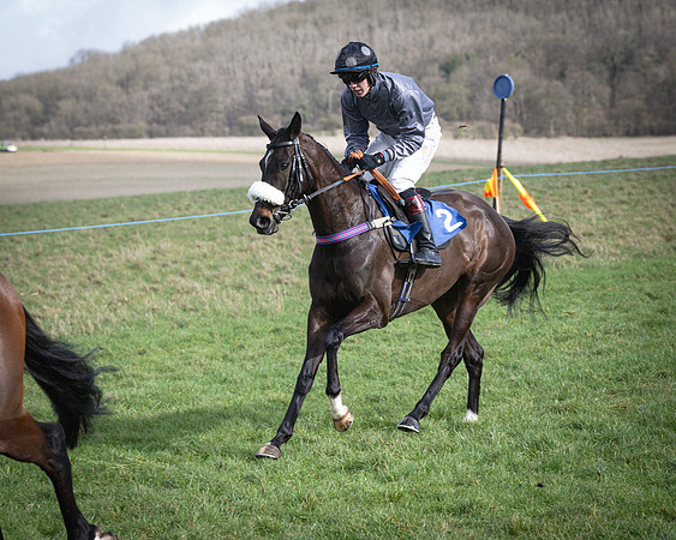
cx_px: 330
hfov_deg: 14.0
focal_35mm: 138
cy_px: 234
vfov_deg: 11.2
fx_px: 2754
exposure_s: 1/800
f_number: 5
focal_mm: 103
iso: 400
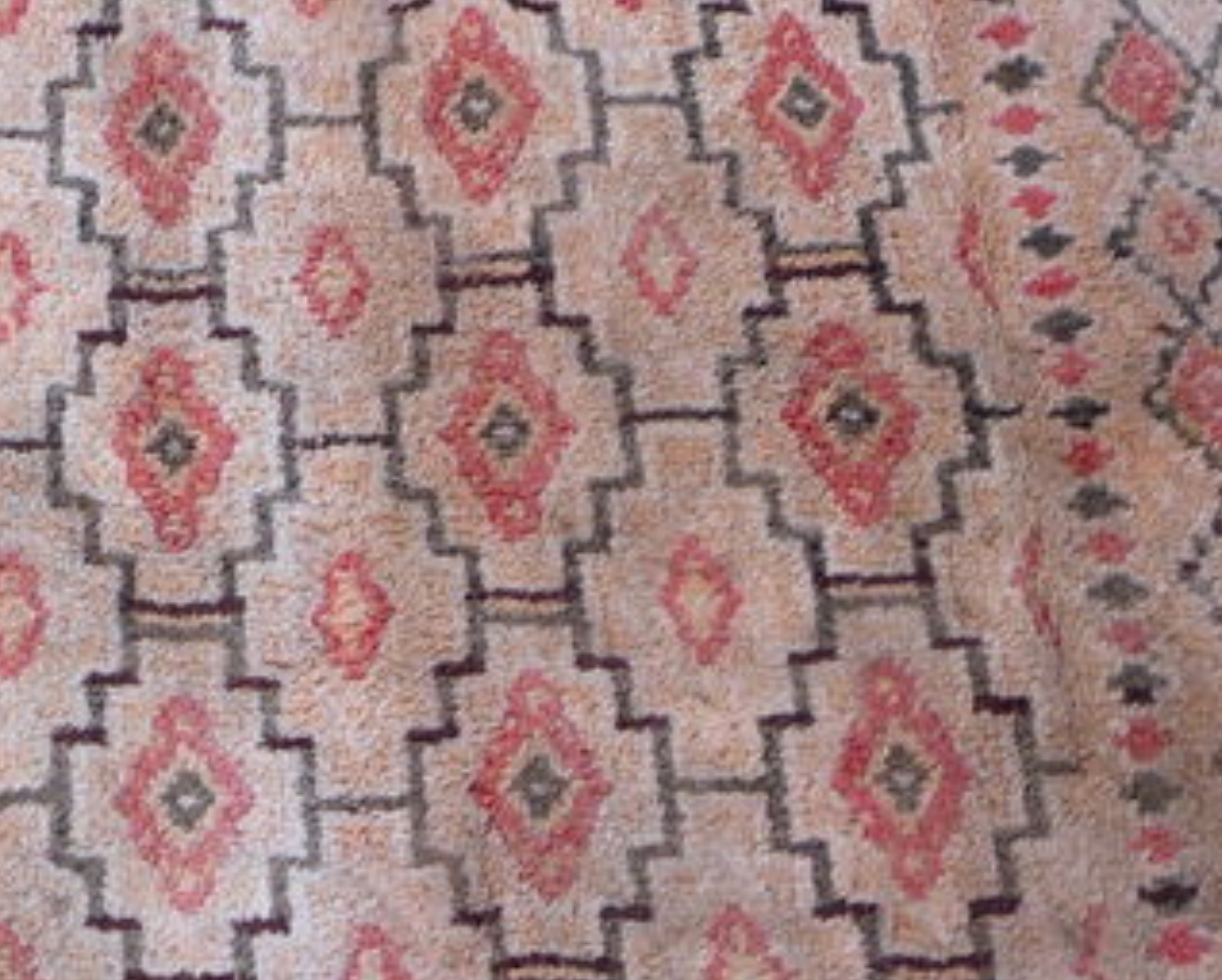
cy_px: 673
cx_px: 219
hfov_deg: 20.5
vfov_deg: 16.7
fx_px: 3330
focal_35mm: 92
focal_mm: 5.2
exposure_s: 1/30
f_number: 3.3
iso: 100
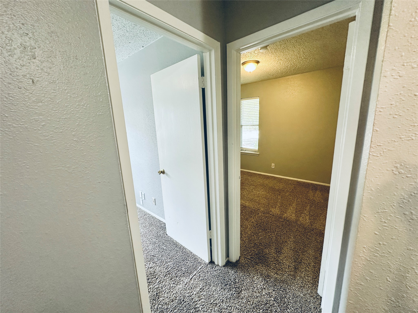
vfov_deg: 85.7
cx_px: 209
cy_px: 156
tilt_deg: -10.1
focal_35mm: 14
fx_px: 169
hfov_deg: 102.1
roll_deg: +2.4
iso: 160
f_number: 2.2
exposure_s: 1/60
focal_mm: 2.22
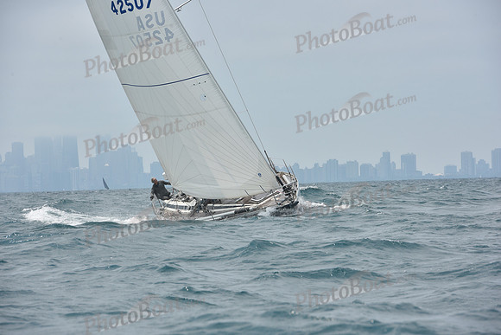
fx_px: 2784
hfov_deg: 10.3
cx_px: 250
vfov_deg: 6.9
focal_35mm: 200
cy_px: 168
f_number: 11
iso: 250
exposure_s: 1/800
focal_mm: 200
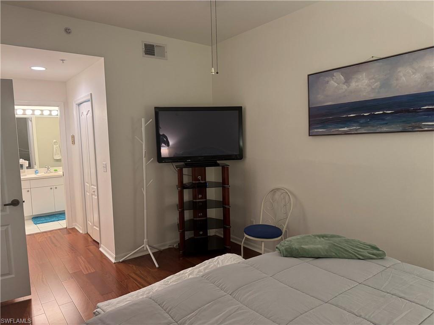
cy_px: 162
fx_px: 301
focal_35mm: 24
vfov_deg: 56.8
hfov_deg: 71.6
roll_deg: +1.2
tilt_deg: -5.0
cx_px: 217
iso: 250
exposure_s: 1/60
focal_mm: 6.76
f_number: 1.78
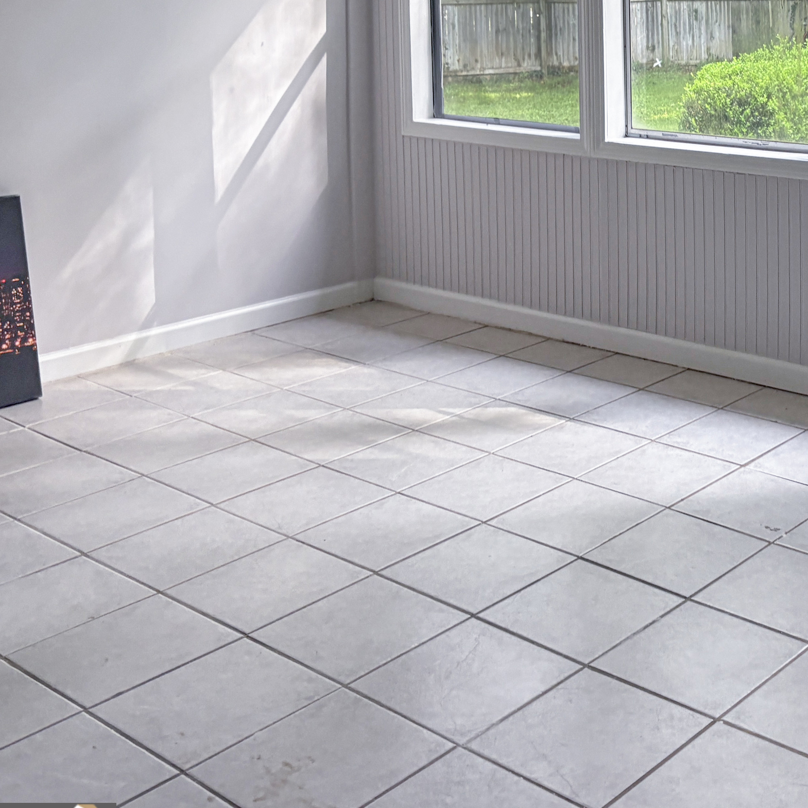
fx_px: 1188
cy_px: 269
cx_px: 730
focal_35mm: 45
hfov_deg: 35.3
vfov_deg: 37.2
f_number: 1.6
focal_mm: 5.96
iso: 125
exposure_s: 1/102
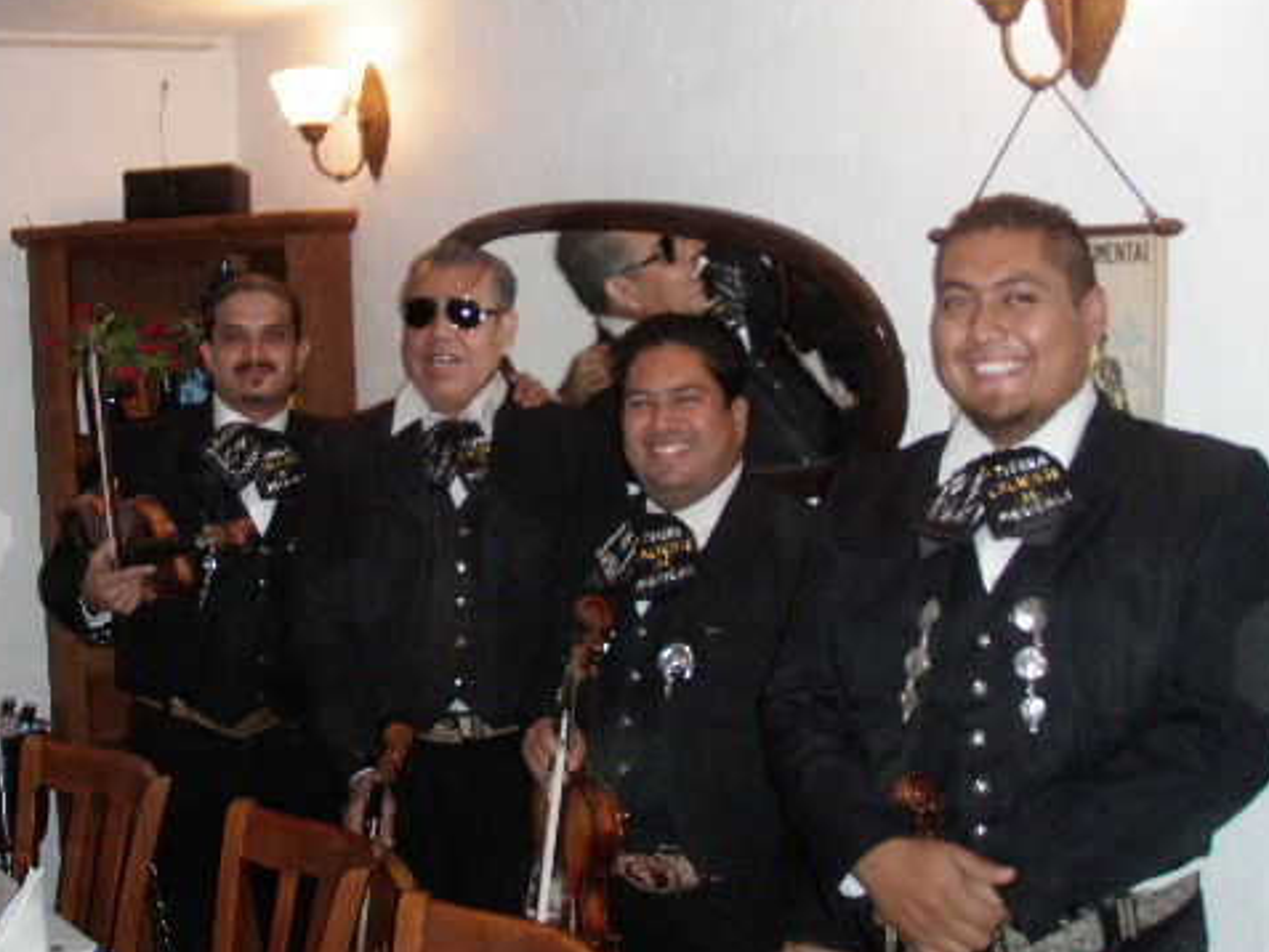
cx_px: 519
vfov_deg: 28.5
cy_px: 410
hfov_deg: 37.4
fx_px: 1870
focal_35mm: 51
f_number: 3.5
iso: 200
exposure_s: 1/30
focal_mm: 6.7
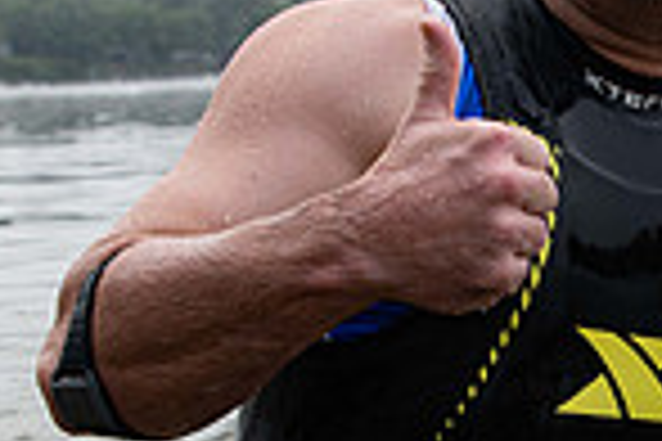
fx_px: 1747
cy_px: 286
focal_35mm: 95
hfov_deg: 20.5
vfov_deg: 14.4
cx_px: 712
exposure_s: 1/640
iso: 320
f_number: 4
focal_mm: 24
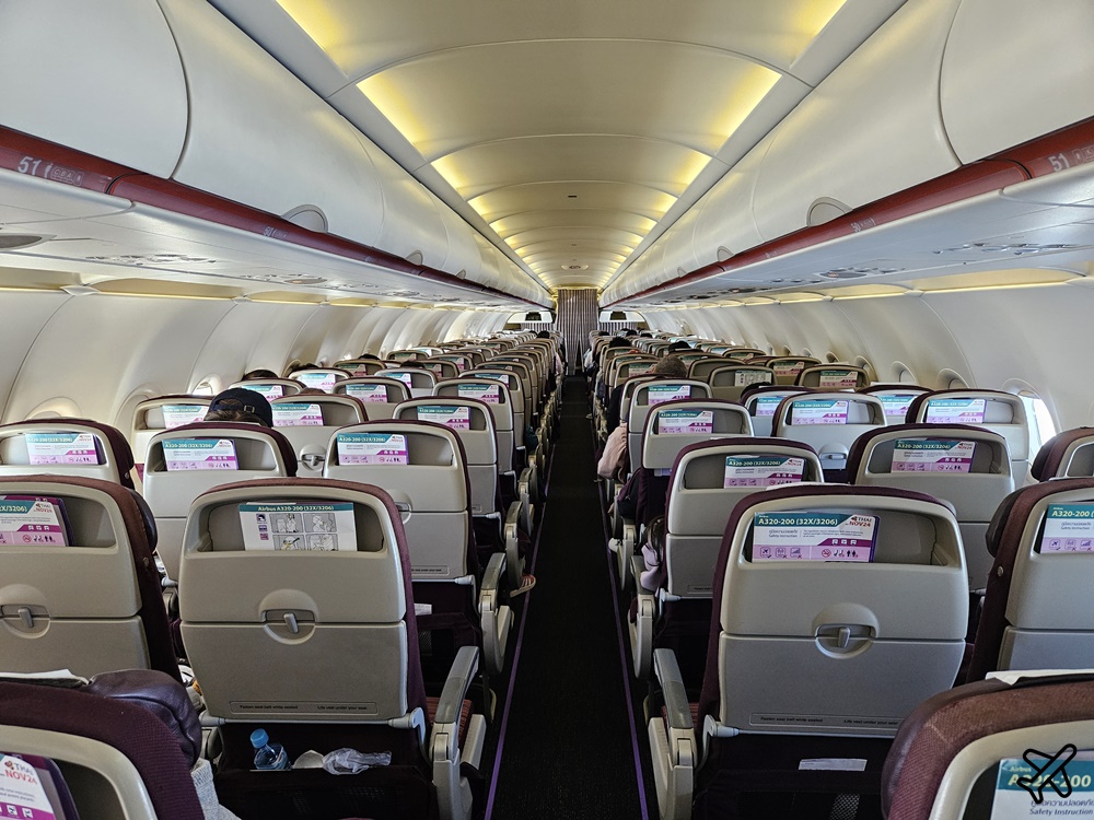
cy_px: 410
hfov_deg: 73.9
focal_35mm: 23
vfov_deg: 58.9
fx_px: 727
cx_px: 547
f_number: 1.8
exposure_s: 1/120
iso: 400
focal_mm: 5.4
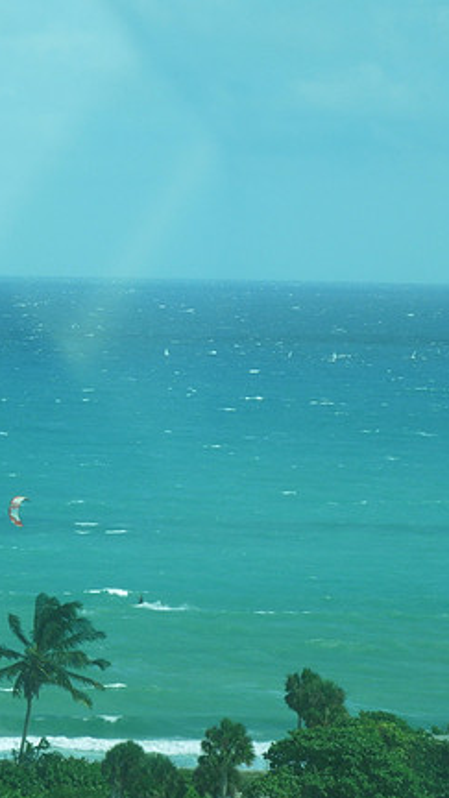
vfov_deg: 6.9
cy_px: 400
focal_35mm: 313
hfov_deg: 3.9
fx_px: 6625
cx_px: 116
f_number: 5.1
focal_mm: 38.6
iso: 100
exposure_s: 1/320
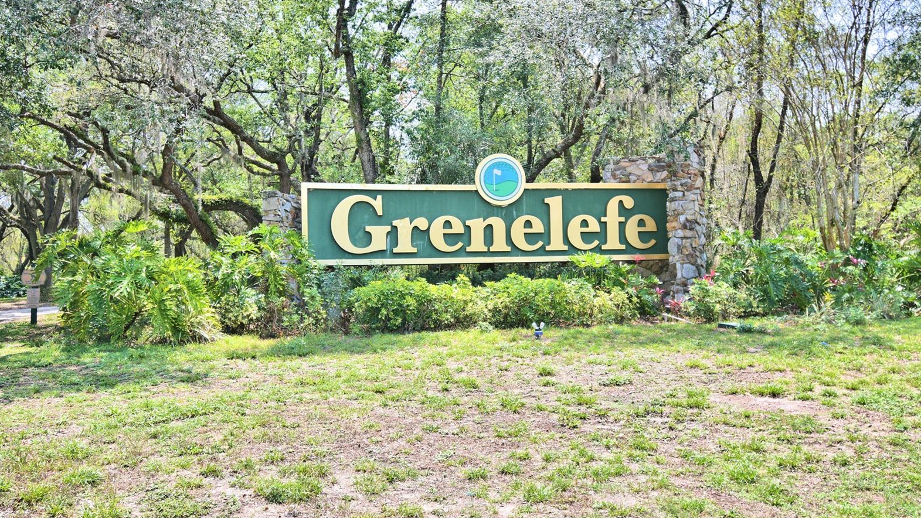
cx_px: 467
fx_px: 782
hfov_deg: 61.0
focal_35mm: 32
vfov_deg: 36.7
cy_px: 250
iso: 180
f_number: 5.6
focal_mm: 20
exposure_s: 1/500
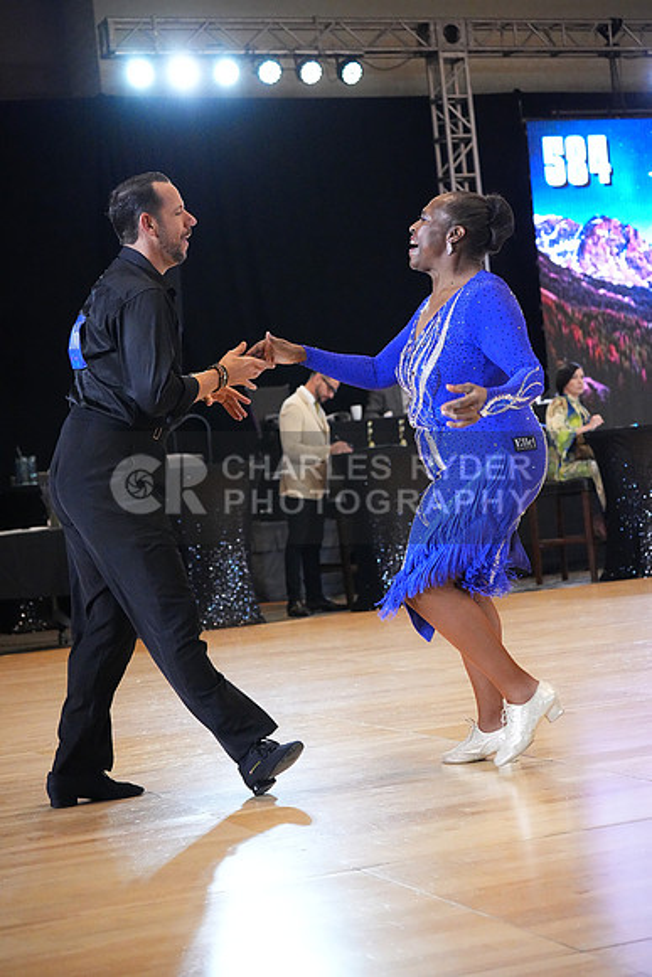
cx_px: 326
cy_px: 488
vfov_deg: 28.8
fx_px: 1900
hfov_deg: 19.5
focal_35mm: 70
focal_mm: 70
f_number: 4.5
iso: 12800
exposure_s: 1/400
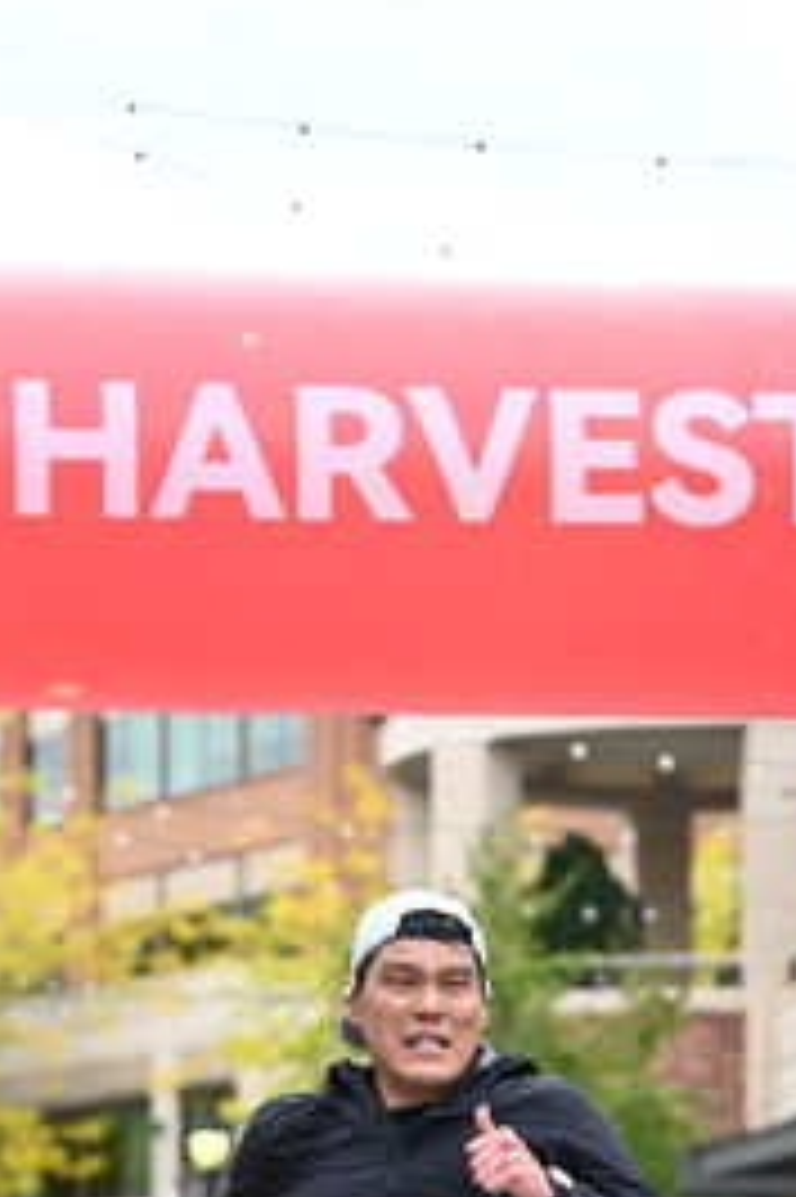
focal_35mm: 147
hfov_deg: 9.3
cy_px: 1210
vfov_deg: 13.8
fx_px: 4881
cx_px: 528
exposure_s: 1/2500
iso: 640
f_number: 2.8
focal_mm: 71
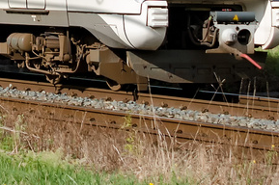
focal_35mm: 348
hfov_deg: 5.9
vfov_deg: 3.9
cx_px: -126
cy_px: -276
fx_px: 2696
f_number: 7.1
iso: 250
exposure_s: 1/640
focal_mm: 35
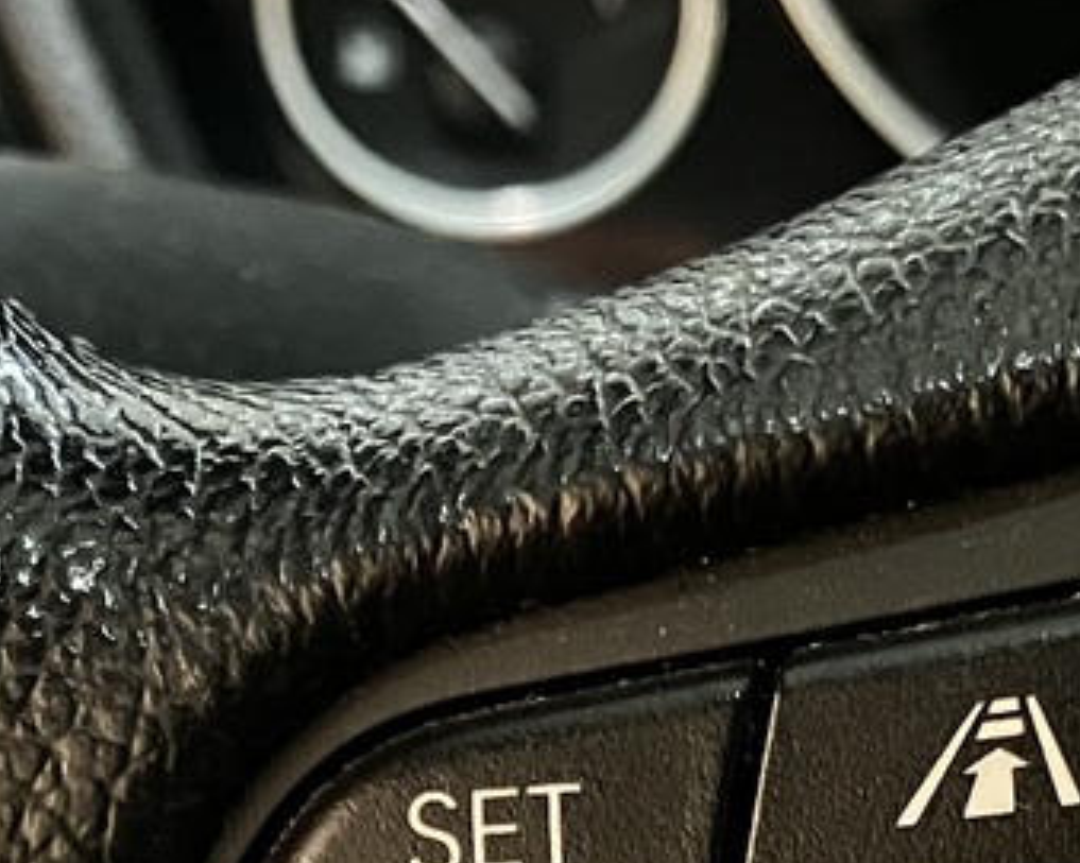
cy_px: 1248
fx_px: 3707
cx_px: 857
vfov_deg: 12.7
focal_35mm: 116
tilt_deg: -21.6
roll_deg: -4.4
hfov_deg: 16.5
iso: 400
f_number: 1.8
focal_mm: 3.99
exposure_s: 1/25
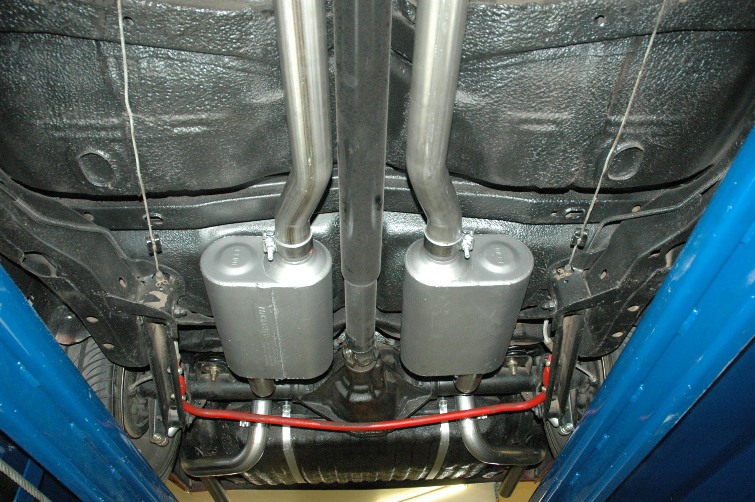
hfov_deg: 67.4
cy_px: 251
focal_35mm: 27
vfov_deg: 47.8
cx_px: 378
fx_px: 566
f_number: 5
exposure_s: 1/60
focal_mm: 18
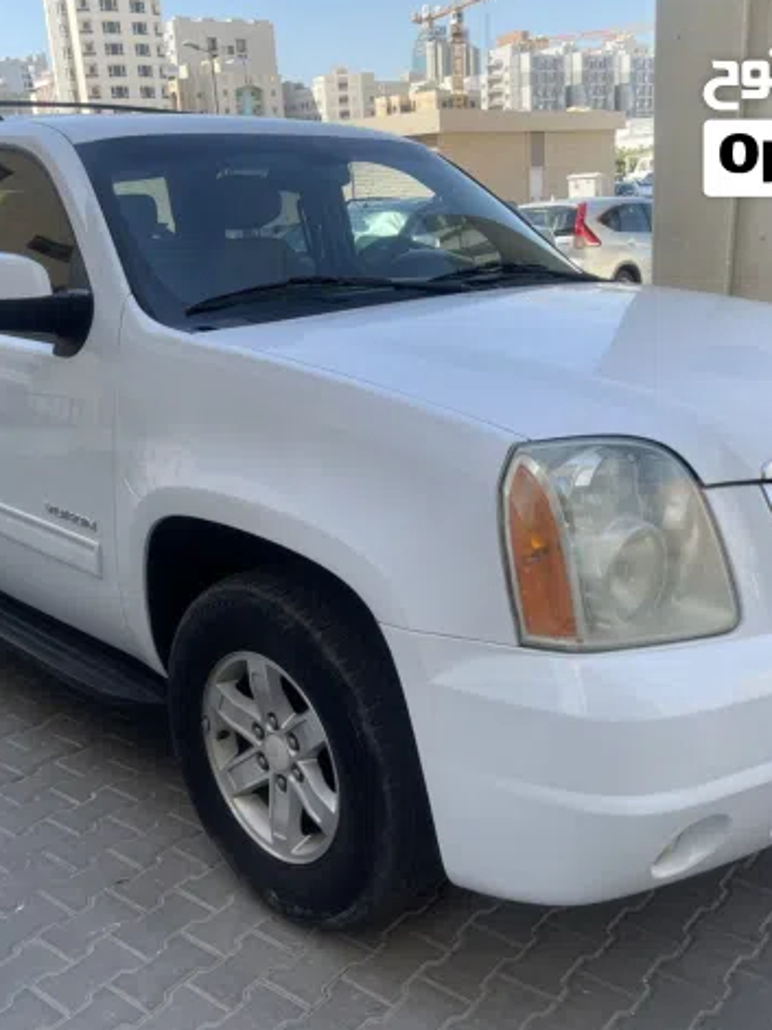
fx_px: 1011
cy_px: 512
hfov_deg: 41.8
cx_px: 374
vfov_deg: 54.0
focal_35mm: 34
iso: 32
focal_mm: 5.1
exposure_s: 1/1030
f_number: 1.6
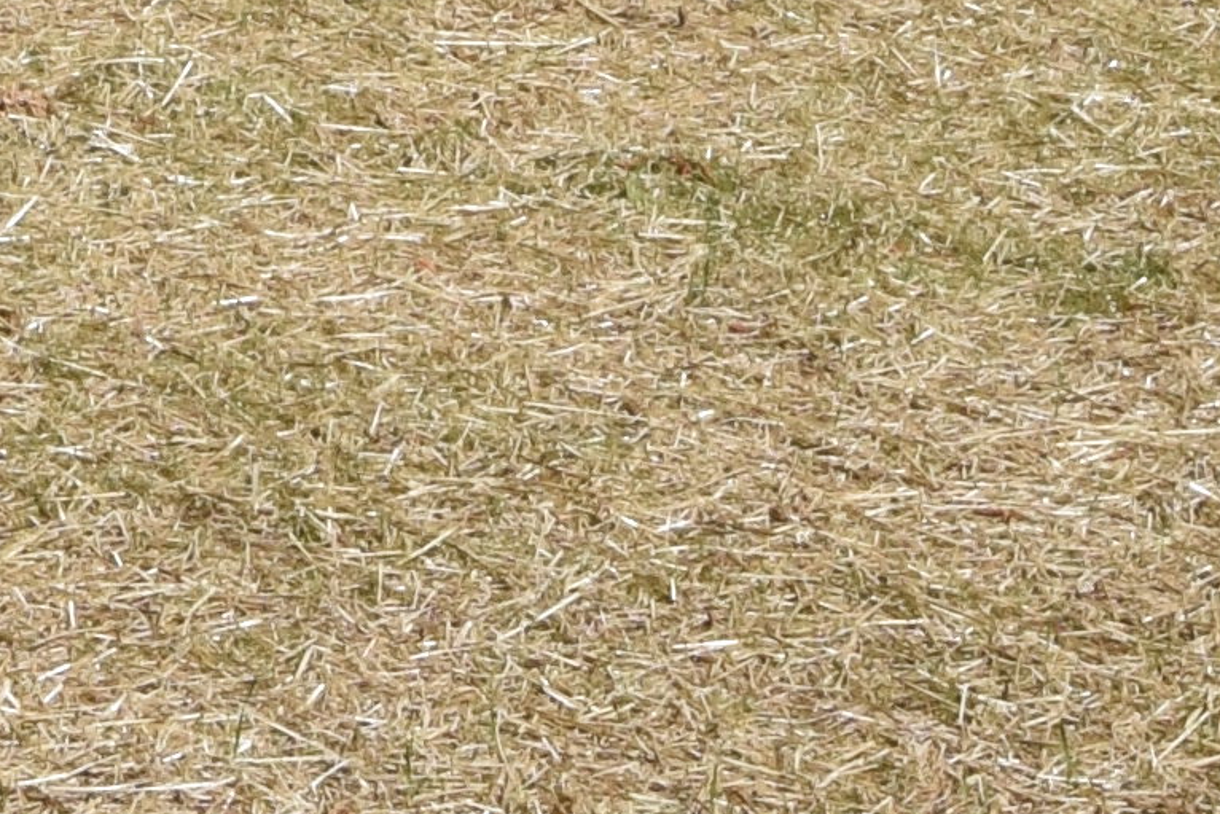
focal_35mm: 188
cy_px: -1558
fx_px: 6372
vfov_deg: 6.7
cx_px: -1045
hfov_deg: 10.3
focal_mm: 16
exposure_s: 1/400
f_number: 10
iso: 200
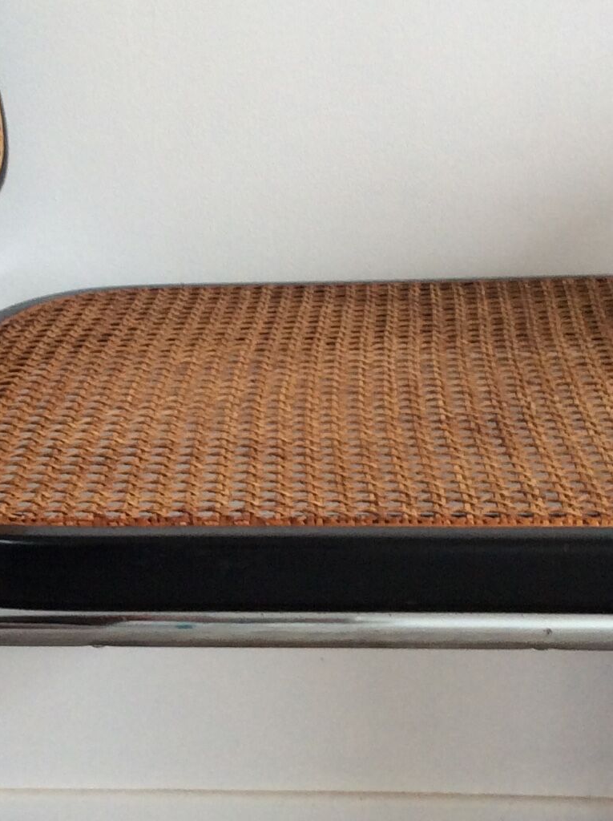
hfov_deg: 18.0
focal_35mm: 81
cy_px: 526
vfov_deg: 24.1
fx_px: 1917
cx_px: 132
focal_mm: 3.3
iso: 50
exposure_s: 1/25
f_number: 2.4
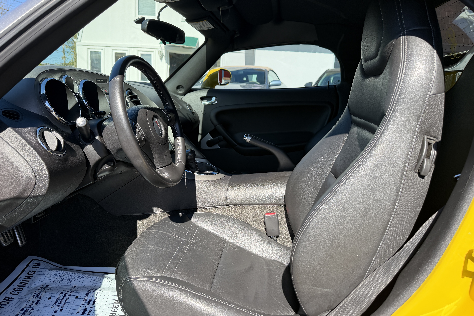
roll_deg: -3.1
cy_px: 152
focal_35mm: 25
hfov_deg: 71.5
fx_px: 329
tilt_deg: -10.6
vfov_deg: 51.3
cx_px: 237
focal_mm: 6.76
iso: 100
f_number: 1.78
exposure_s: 1/1385
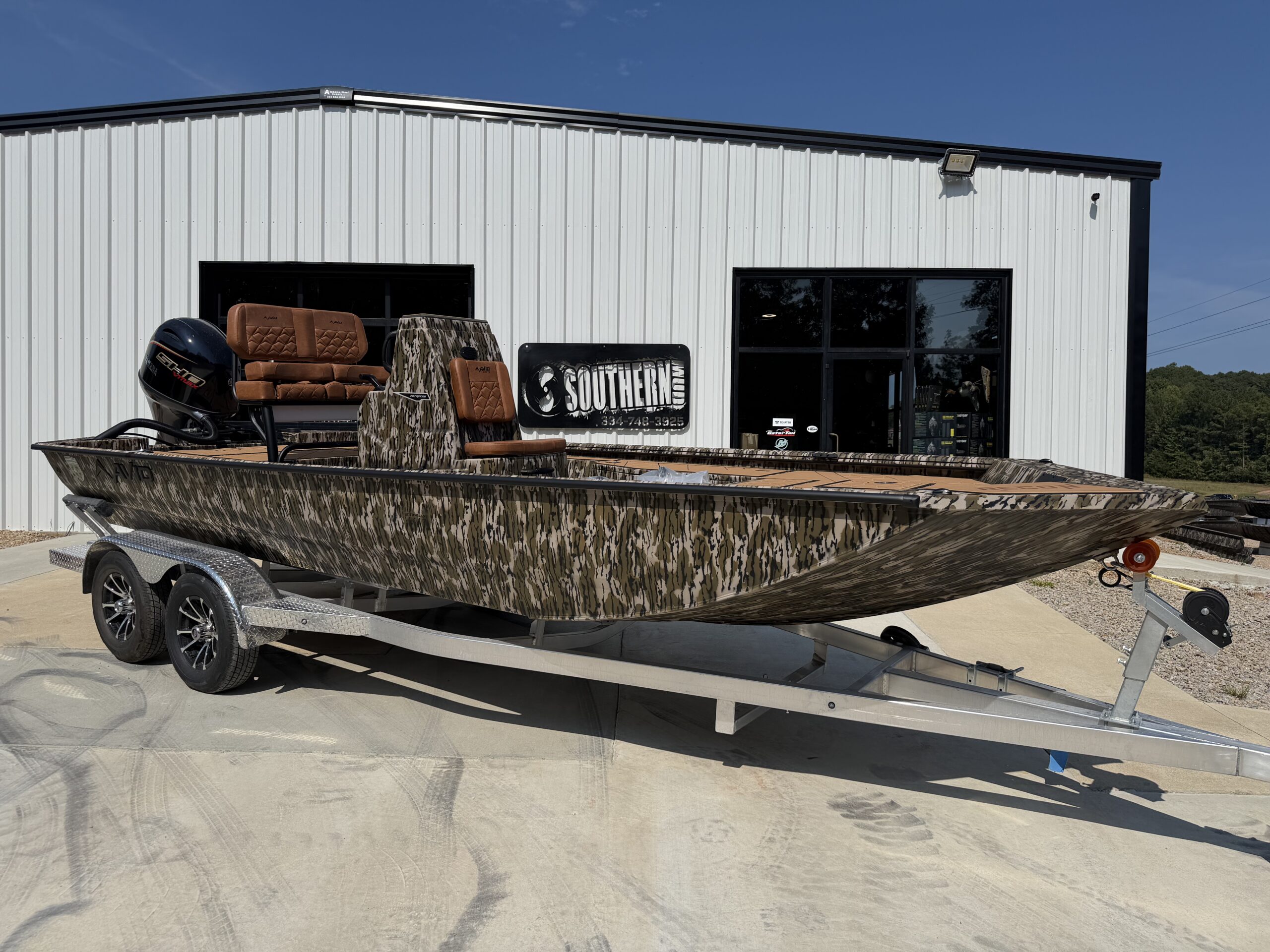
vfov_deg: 56.8
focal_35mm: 24
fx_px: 881
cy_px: 476
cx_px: 635
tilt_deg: -0.7
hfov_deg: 71.6
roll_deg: -0.9
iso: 80
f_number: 1.78
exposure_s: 1/9091
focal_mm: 6.76
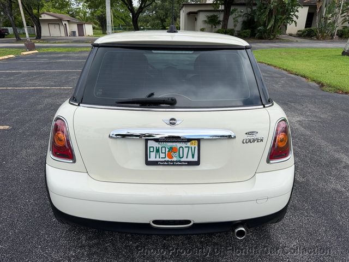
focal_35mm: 24
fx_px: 242
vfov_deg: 56.8
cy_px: 131
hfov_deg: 71.6
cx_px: 174
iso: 80
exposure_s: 1/2299
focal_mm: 6.76
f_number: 1.78
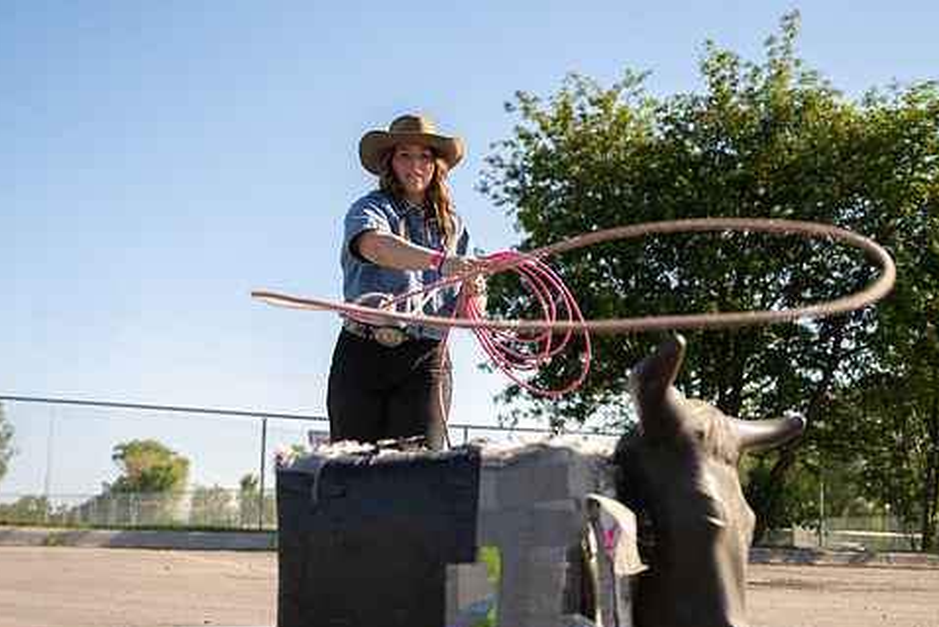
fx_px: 1487
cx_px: 460
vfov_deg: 23.8
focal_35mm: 57
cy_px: 282
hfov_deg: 35.0
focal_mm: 47
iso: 100
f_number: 4
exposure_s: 1/640
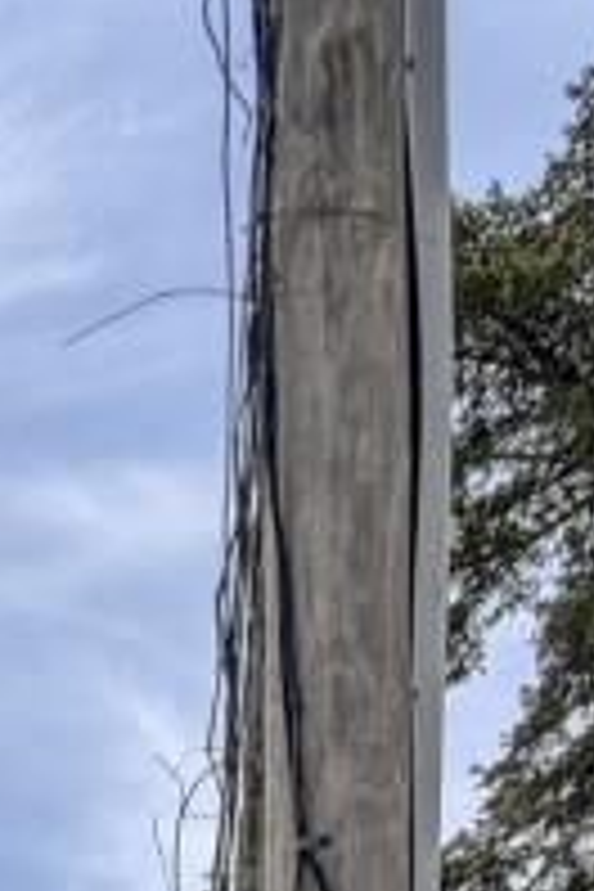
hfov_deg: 6.3
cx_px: -1444
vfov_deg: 9.2
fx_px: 4801
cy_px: 2358
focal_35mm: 194
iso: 400
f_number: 8
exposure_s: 1/800
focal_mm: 24
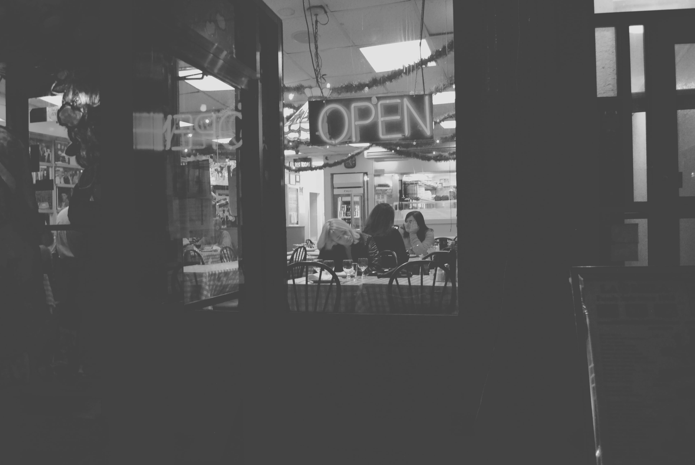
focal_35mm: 30
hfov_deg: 61.9
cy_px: 232
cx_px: 348
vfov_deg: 43.7
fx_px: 580
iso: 1100
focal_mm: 20
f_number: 3.8
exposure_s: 1/30
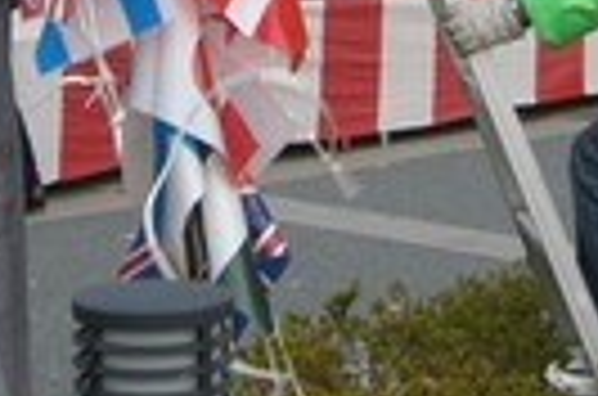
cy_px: -299
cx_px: 261
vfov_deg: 8.8
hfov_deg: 13.8
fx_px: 2469
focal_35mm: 149
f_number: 4.3
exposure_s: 1/160
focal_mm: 6.2
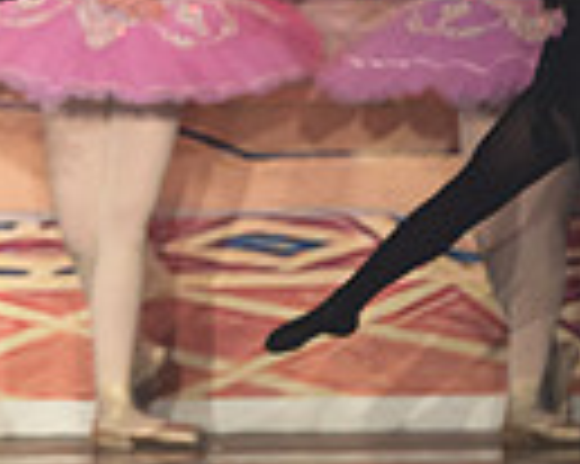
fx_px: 15849
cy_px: 6
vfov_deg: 1.7
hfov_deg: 2.1
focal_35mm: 924
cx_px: -252
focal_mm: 200
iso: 2000
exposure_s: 1/320
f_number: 2.8
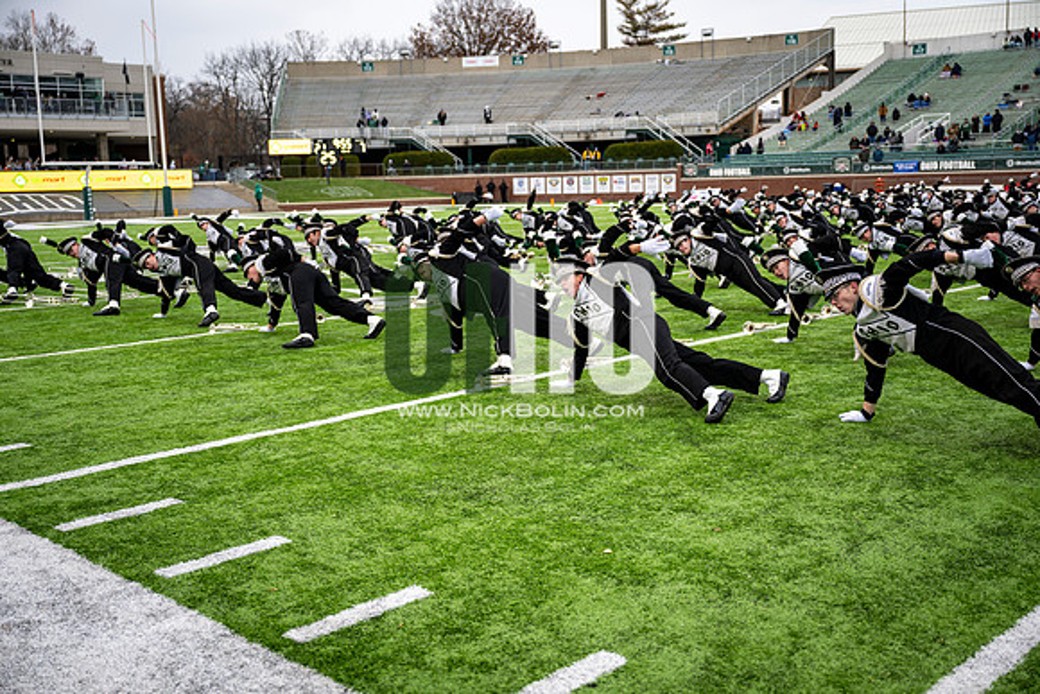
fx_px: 1098
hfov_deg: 50.7
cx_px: 520
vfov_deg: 35.1
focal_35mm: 38
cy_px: 347
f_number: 2.8
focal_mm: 38
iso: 100
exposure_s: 1/500
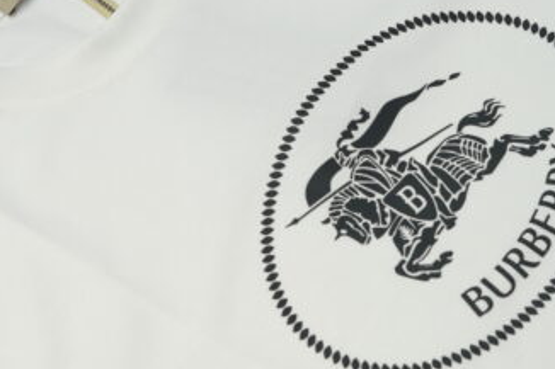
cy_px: 139
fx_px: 1418
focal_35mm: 92
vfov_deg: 14.8
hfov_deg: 22.1
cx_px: 262
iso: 320
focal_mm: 50
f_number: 6.3
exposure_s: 1/200
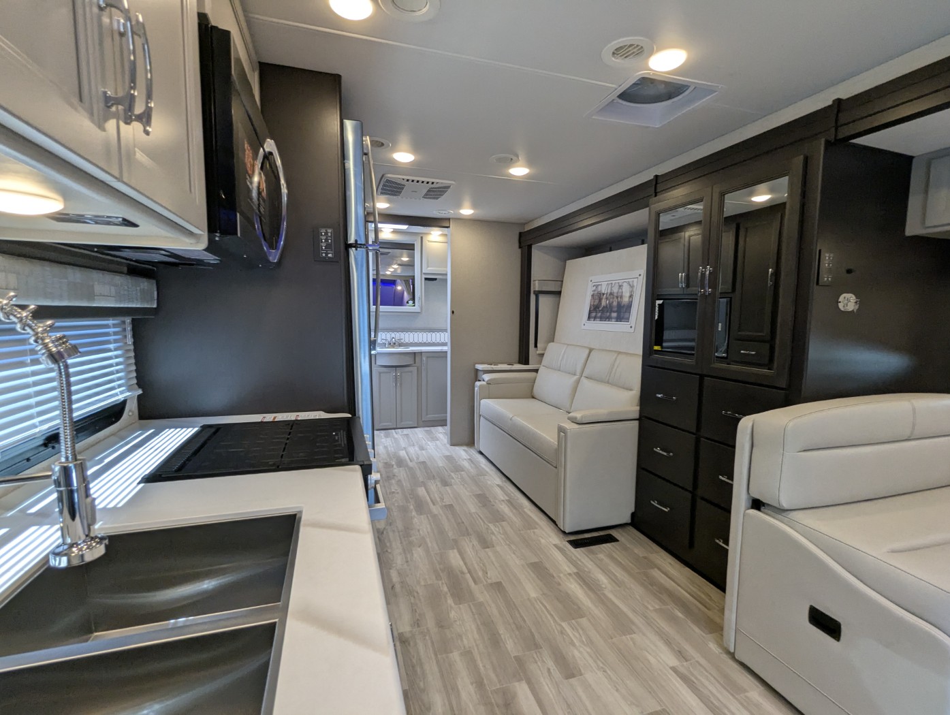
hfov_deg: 94.4
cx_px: 475
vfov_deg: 78.2
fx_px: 440
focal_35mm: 16
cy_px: 358
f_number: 2.2
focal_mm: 2.35
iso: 157
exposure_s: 1/182
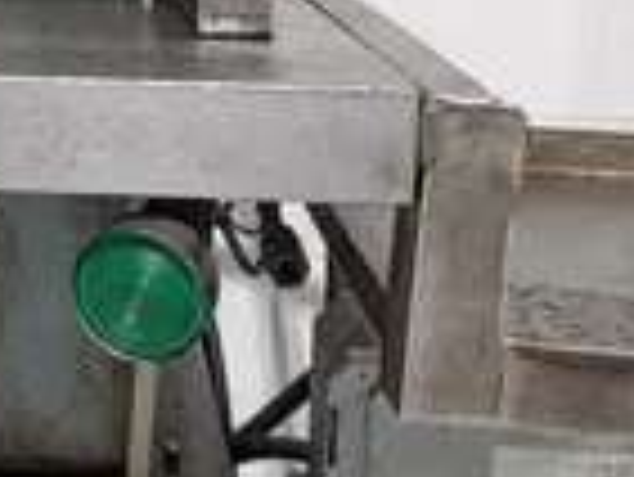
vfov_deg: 20.7
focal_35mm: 68
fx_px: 1246
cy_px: -29
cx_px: -31
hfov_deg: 26.7
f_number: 1.68
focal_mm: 6.9
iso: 1198
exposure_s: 1/540
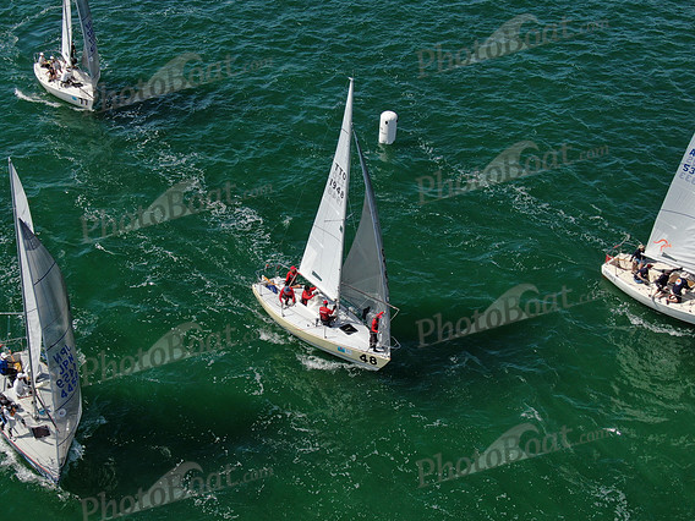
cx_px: 345
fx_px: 964
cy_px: 260
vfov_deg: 30.3
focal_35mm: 48
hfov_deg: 39.7
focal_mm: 8.42
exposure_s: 1/1000
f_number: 3.8
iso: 100
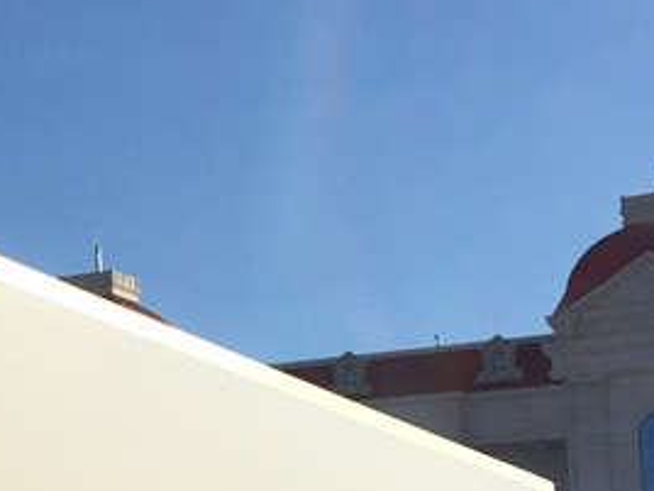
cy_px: 430
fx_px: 2097
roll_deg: +3.0
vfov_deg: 13.2
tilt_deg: +8.8
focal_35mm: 111
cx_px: -229
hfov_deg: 16.6
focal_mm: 4.15
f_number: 2.2
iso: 32
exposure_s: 1/3597
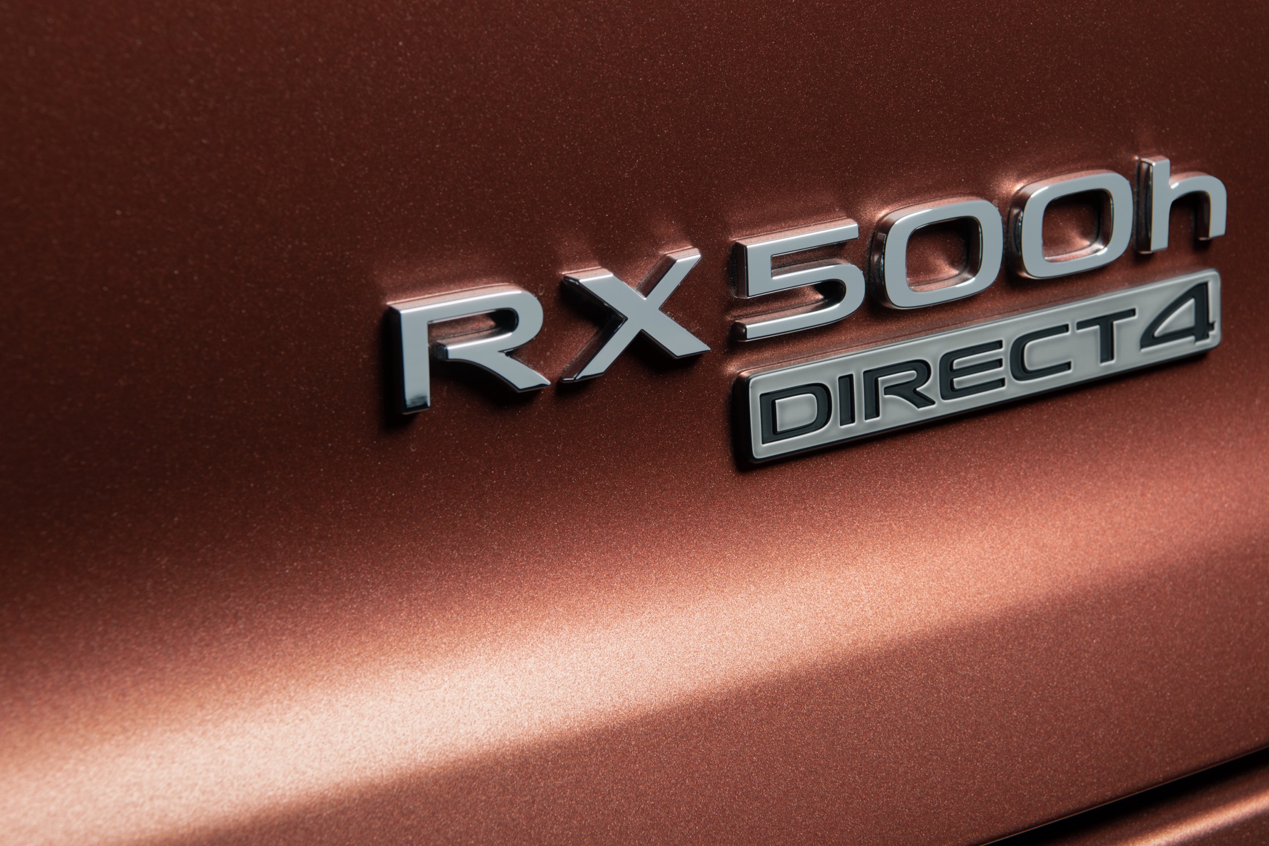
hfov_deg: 20.4
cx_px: 689
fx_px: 3525
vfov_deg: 13.7
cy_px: 363
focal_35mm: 100
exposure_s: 1/200
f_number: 11
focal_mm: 70
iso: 200
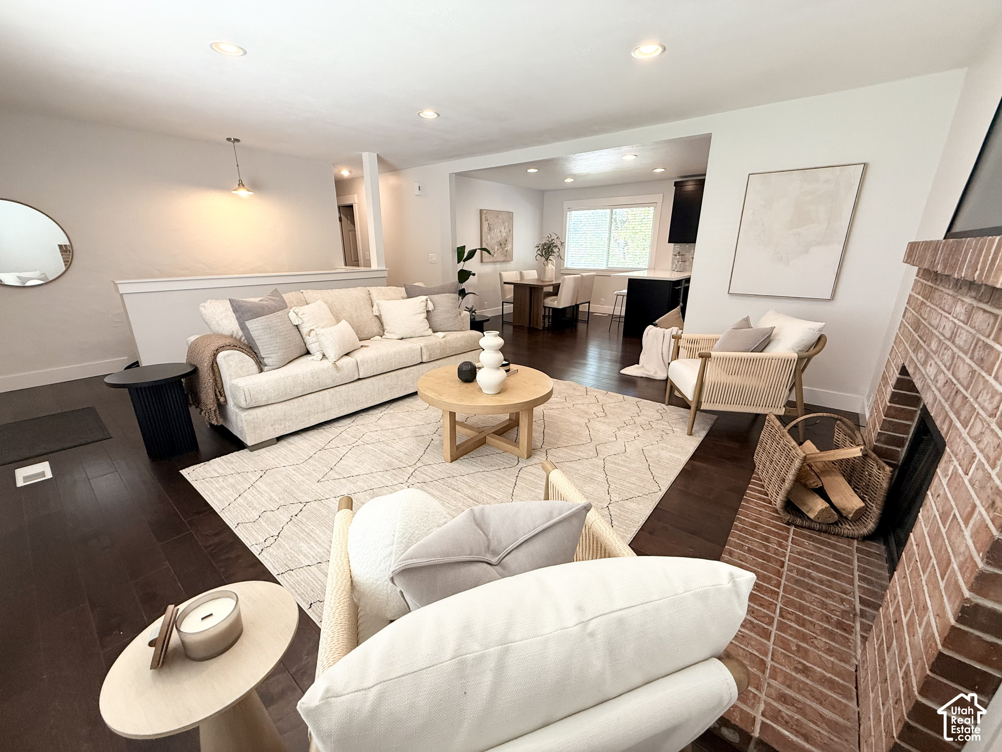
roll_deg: -0.2
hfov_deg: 102.1
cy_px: 376
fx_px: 405
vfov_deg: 85.7
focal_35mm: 14
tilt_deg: -17.9
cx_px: 501
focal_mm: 2.22
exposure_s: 1/120
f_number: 2.2
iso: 250
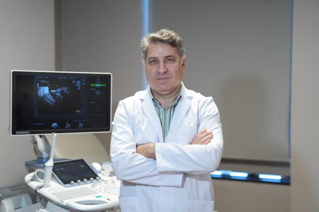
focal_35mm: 63
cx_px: 160
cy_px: 106
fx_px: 558
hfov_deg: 31.9
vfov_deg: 21.6
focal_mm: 63
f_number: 2.8
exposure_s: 1/320
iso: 2000
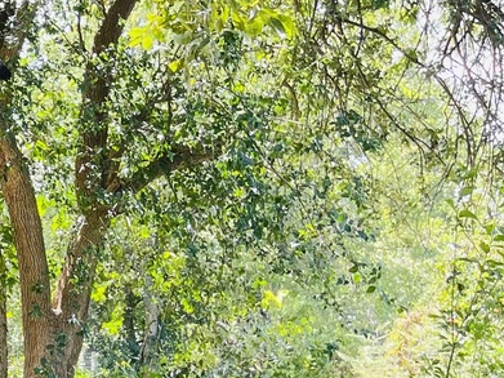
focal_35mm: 92
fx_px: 1339
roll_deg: -0.1
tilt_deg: -5.6
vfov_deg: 15.3
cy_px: 495
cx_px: -338
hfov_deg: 18.0
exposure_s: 1/121
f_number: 1.6
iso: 32
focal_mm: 5.1
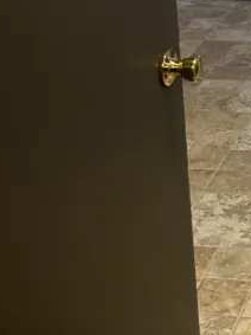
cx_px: 408
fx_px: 909
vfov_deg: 19.9
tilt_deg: -14.9
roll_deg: -0.3
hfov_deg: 14.4
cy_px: -41
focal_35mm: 94
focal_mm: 5.7
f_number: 1.5
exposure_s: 1/60
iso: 200
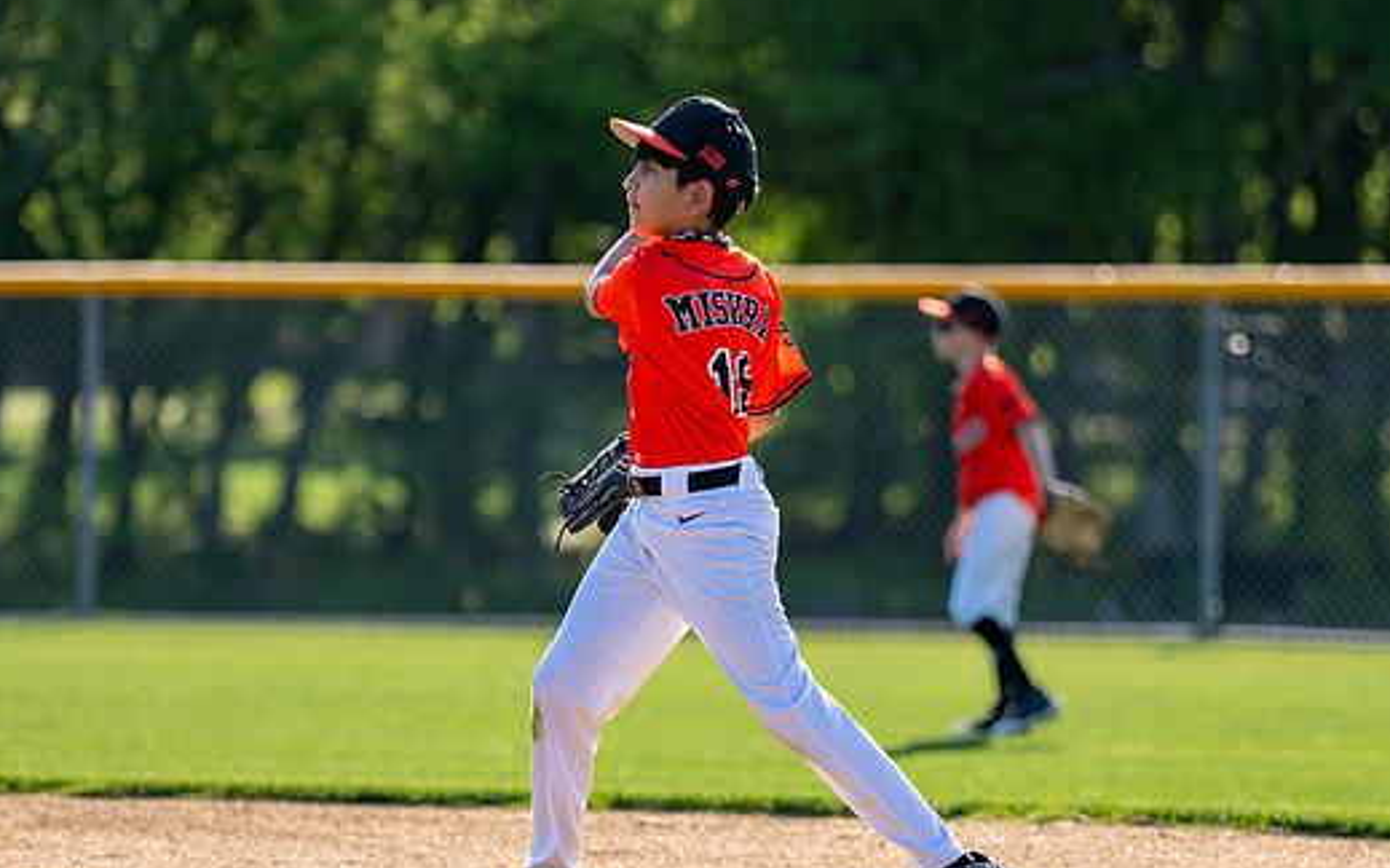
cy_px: 516
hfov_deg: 7.5
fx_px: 10566
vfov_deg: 4.7
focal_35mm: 279
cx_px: 583
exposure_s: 1/800
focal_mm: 165
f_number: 2.8
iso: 100
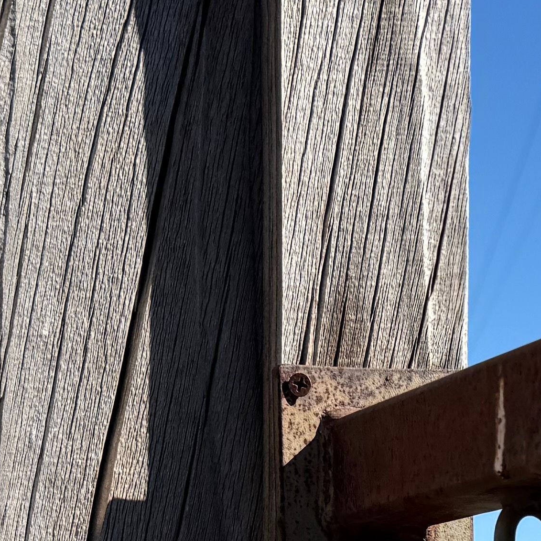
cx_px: 411
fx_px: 1892
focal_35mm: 107
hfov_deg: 16.2
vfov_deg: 15.4
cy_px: 725
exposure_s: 1/3425
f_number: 1.78
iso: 80
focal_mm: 6.76
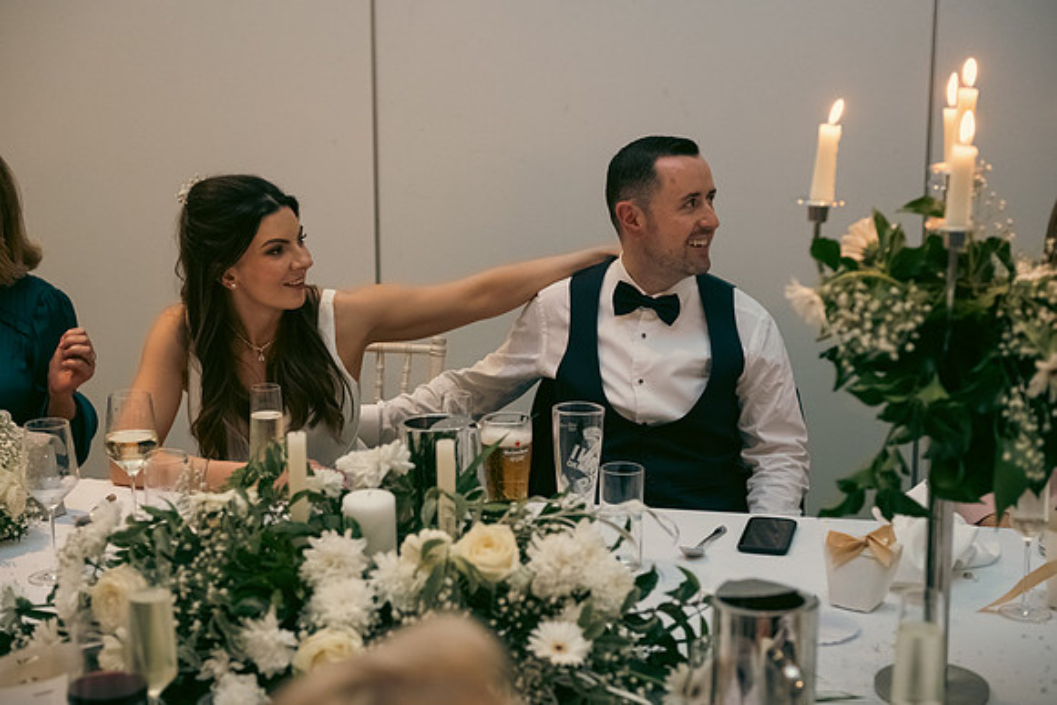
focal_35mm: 62
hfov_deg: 32.5
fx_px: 1813
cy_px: 352
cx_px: 528
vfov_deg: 22.0
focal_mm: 60
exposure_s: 1/160
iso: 2000
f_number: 3.5
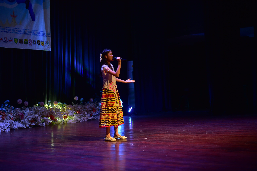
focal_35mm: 50
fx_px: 357
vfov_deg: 27.0
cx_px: 128
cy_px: 86
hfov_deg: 39.6
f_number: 2.2
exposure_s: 1/250
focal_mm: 50
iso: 640
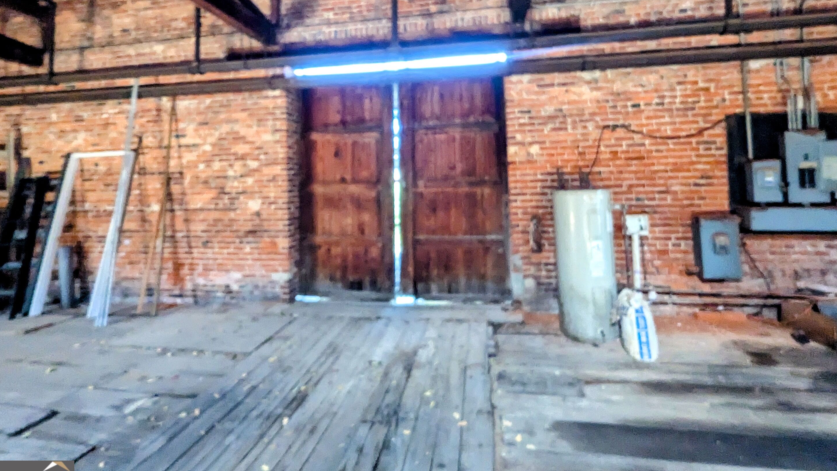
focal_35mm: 15
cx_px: 417
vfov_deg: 68.7
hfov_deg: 103.0
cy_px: 161
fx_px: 333
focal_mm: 1.95
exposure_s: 1/23.8
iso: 597
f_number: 2.2
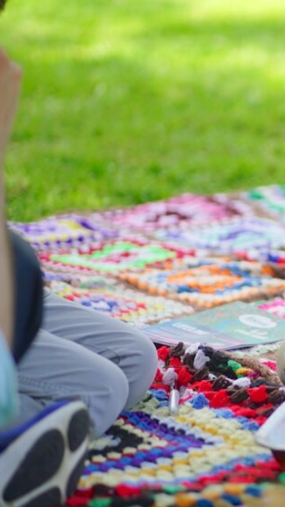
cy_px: 210
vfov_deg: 12.9
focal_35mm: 167
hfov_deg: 7.1
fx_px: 2246
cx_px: 437
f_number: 1.8
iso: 100
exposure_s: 1/500
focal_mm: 85
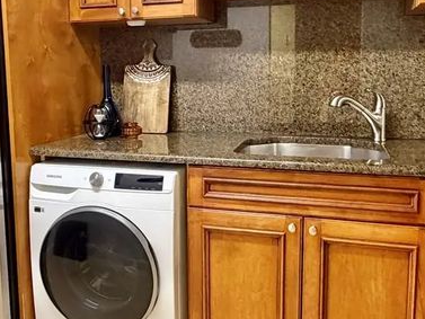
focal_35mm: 38
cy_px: 130
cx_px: 189
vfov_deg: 37.6
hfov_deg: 48.9
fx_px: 467
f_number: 2.2
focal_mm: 2.22
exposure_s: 1/60
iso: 500
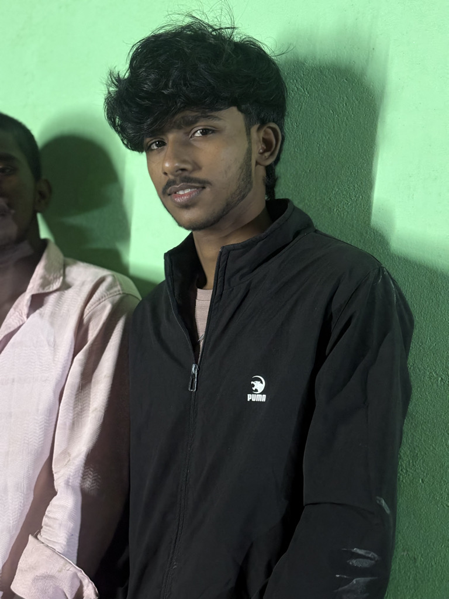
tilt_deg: -3.9
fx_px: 899
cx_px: 224
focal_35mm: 52
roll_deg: -0.5
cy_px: 300
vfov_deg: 36.8
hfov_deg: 28.0
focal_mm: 5.96
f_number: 1.6
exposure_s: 1/15
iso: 500
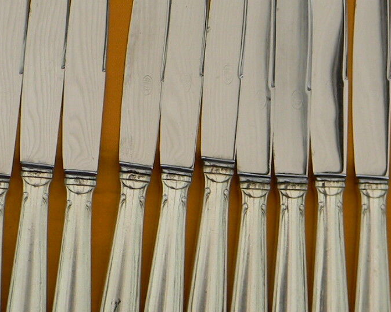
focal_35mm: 52
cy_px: 179
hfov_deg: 35.8
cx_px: 144
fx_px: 602
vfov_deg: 29.1
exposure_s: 1/221
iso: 80
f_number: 3.5
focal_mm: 5
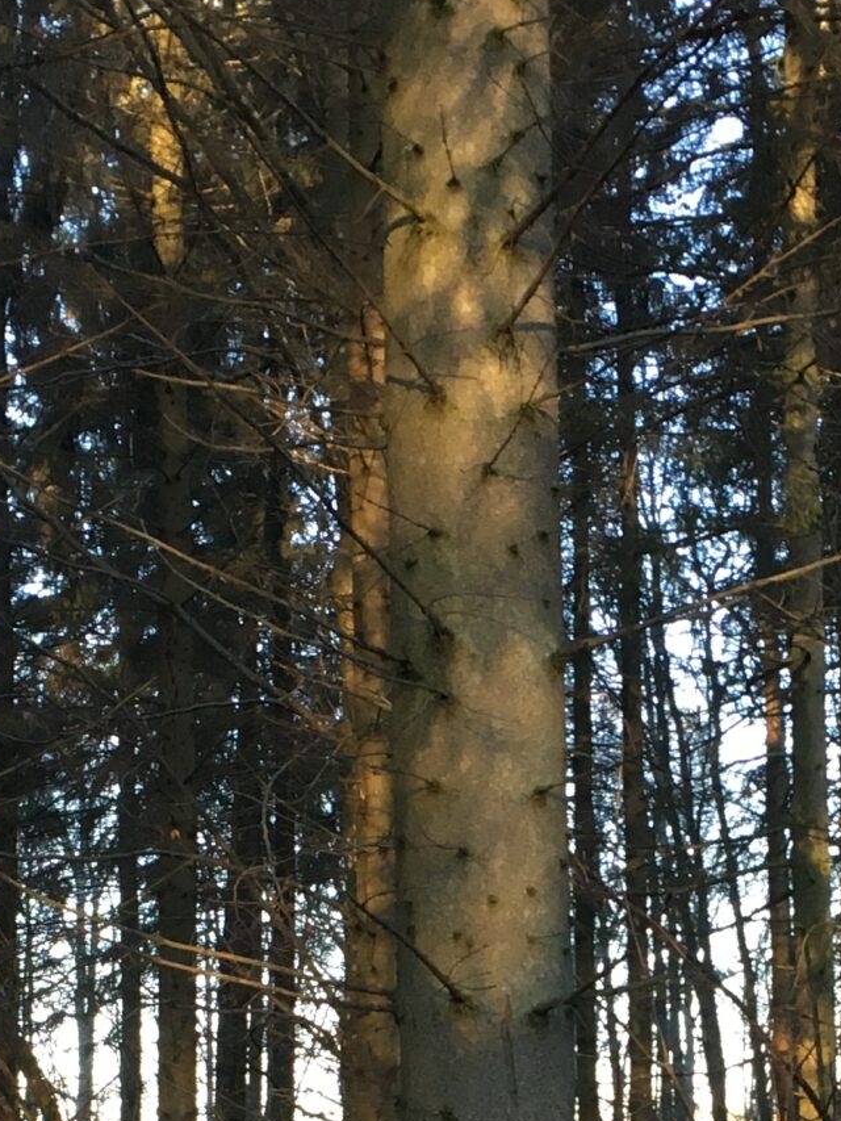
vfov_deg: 21.6
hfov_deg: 16.8
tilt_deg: +1.7
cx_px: 677
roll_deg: +2.3
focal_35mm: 87
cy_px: 1138
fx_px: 2818
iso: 25
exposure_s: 1/33
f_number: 2.2
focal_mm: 4.15
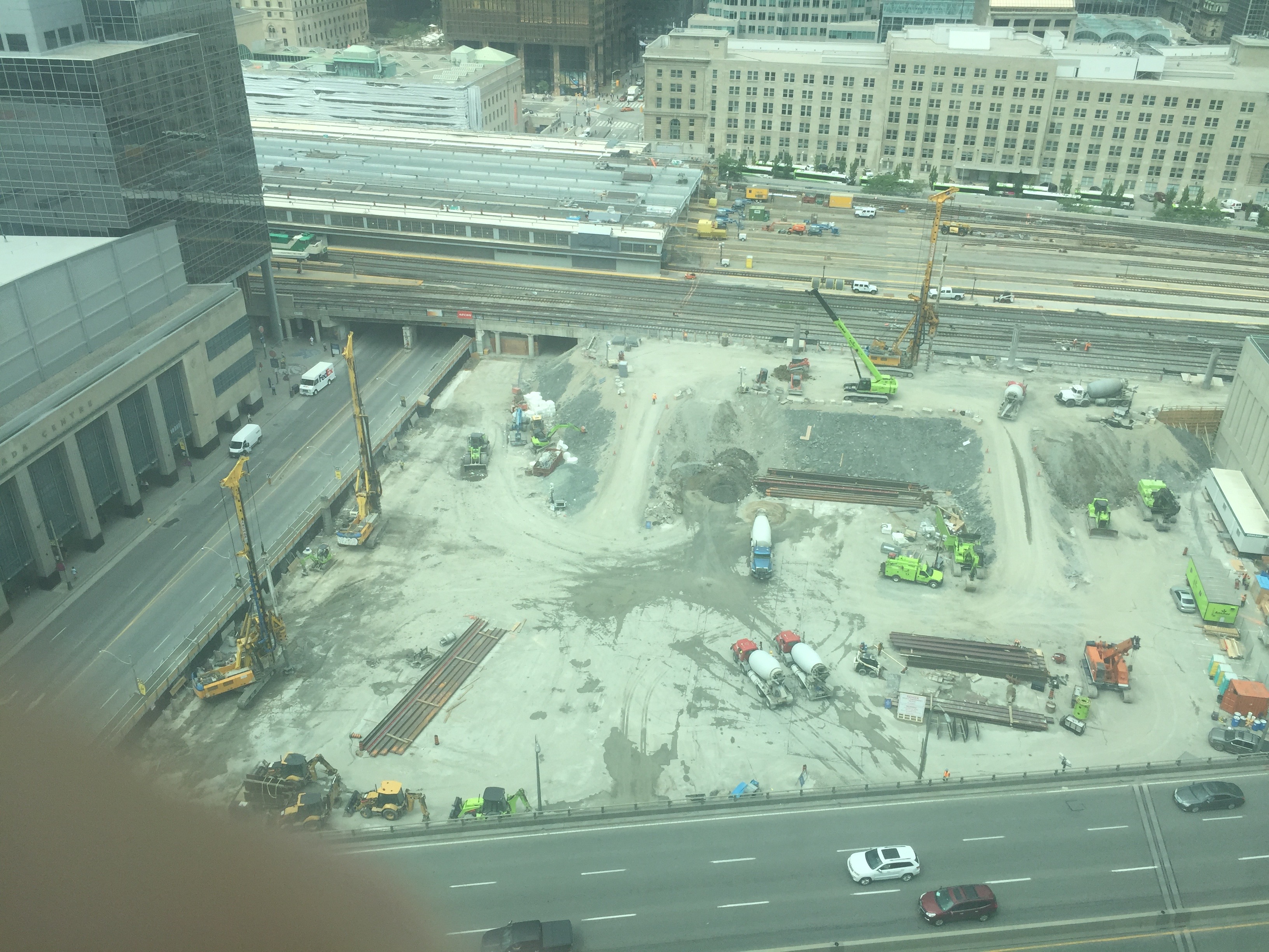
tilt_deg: -28.7
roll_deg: -0.9
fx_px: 1063
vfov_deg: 48.2
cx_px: 634
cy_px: 476
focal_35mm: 29
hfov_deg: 61.7
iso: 32
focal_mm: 4.15
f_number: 2.2
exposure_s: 1/842
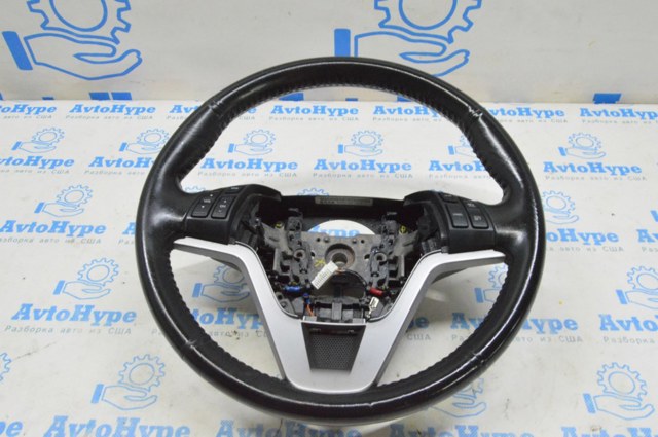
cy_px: 218
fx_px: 602
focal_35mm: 33
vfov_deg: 39.9
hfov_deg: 57.3
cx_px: 329
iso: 6400
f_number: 20
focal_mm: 22
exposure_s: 1/15
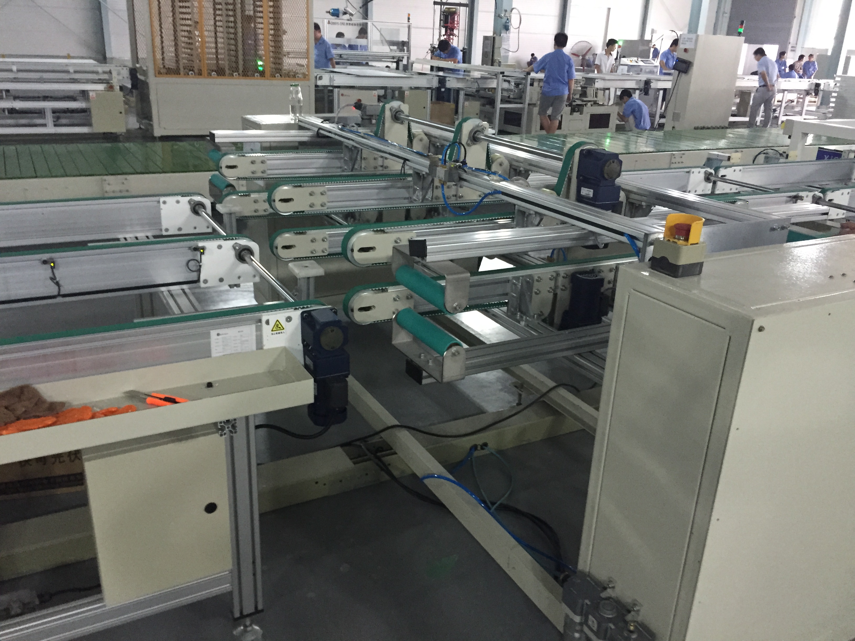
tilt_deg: -23.0
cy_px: 320
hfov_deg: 61.7
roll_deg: -2.9
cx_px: 428
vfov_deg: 48.2
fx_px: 716
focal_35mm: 29
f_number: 2.2
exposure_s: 1/17
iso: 250
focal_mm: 4.15
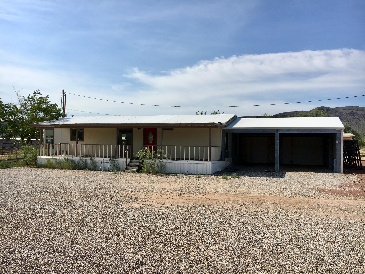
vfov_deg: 48.2
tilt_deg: +1.6
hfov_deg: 61.7
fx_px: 306
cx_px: 182
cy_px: 137
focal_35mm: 29
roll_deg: -0.8
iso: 25
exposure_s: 1/2331
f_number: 2.2
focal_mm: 4.15
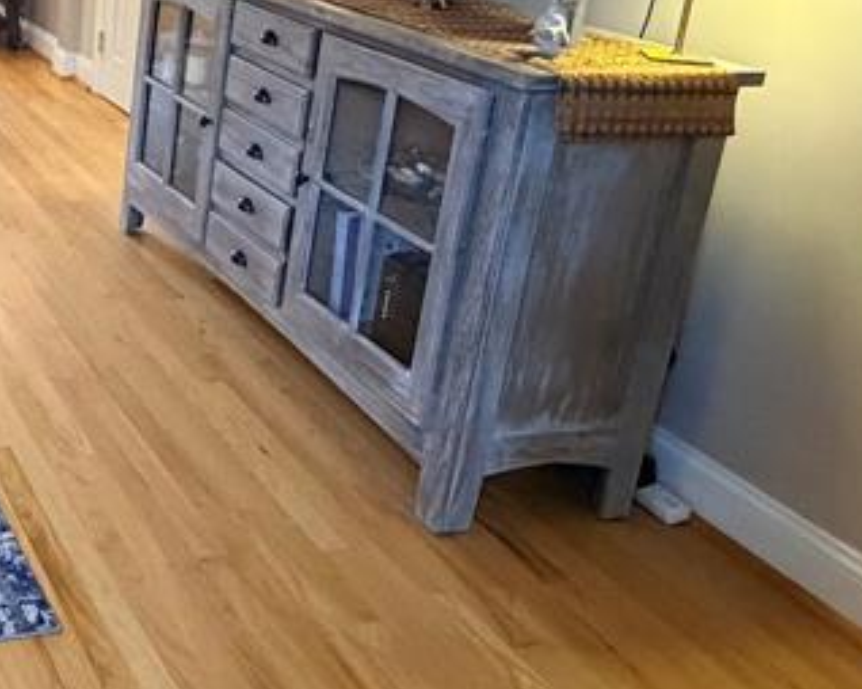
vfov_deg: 32.8
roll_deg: +0.5
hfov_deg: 34.6
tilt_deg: -16.1
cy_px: 103
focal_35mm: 44
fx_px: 1122
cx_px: -141
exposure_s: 1/60
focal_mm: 2.22
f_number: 2.2
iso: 1000
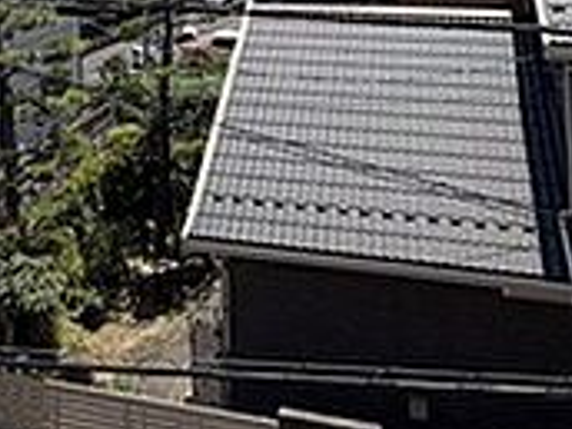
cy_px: -190
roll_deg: +3.6
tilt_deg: +6.5
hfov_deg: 36.3
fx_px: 859
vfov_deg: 23.3
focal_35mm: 52
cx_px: 173
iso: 20
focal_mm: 2.22
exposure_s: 1/1068
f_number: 2.2
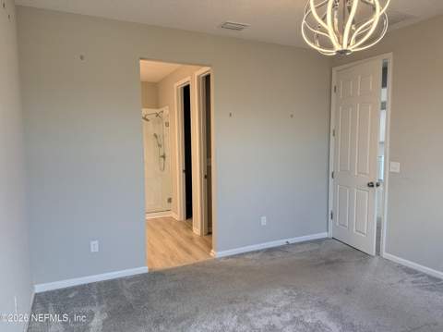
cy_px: 166
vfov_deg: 56.7
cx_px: 222
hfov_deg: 71.7
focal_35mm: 24
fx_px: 307
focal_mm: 6.76
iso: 200
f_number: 1.78
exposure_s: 1/178
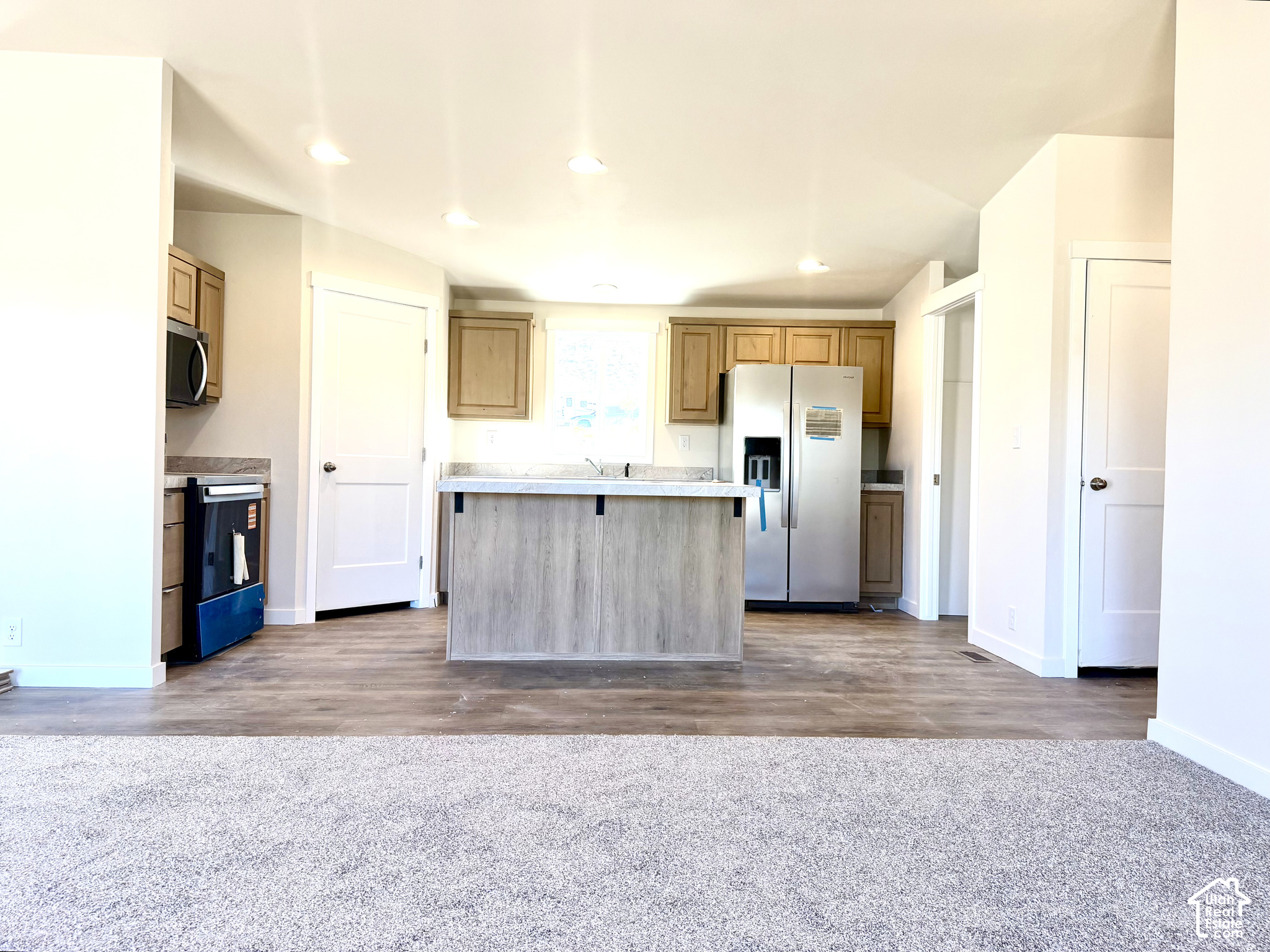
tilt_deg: +0.0
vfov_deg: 56.8
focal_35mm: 24
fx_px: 881
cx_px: 635
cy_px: 476
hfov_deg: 71.6
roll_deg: +0.7
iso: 125
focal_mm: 6.76
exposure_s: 1/193
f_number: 1.78
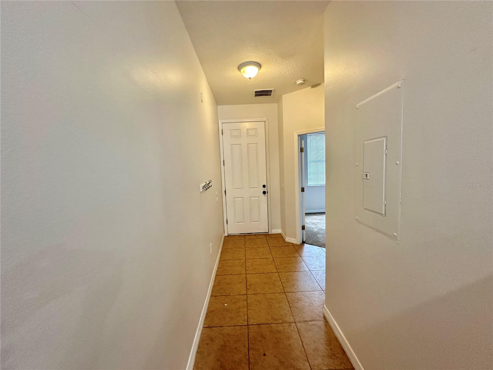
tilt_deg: -4.8
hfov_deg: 102.1
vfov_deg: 85.7
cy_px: 185
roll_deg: +1.1
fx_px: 199
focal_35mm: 14
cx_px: 246
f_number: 2.2
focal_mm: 2.22
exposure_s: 1/60
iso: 250
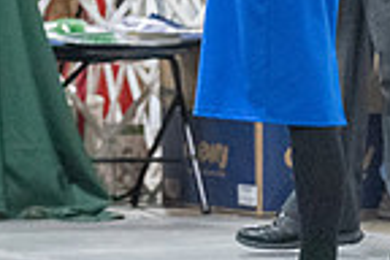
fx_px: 6424
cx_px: -111
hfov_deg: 3.5
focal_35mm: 593
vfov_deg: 2.3
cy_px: -137
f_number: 3.2
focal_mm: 147
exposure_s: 1/400
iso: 12800
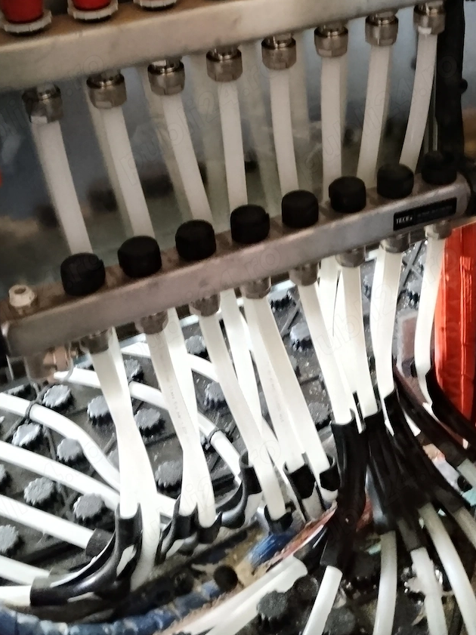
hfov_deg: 31.4
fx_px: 844
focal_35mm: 46
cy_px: 156
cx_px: 288
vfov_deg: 40.1
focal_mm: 4.22
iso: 800
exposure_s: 1/33
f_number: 1.8
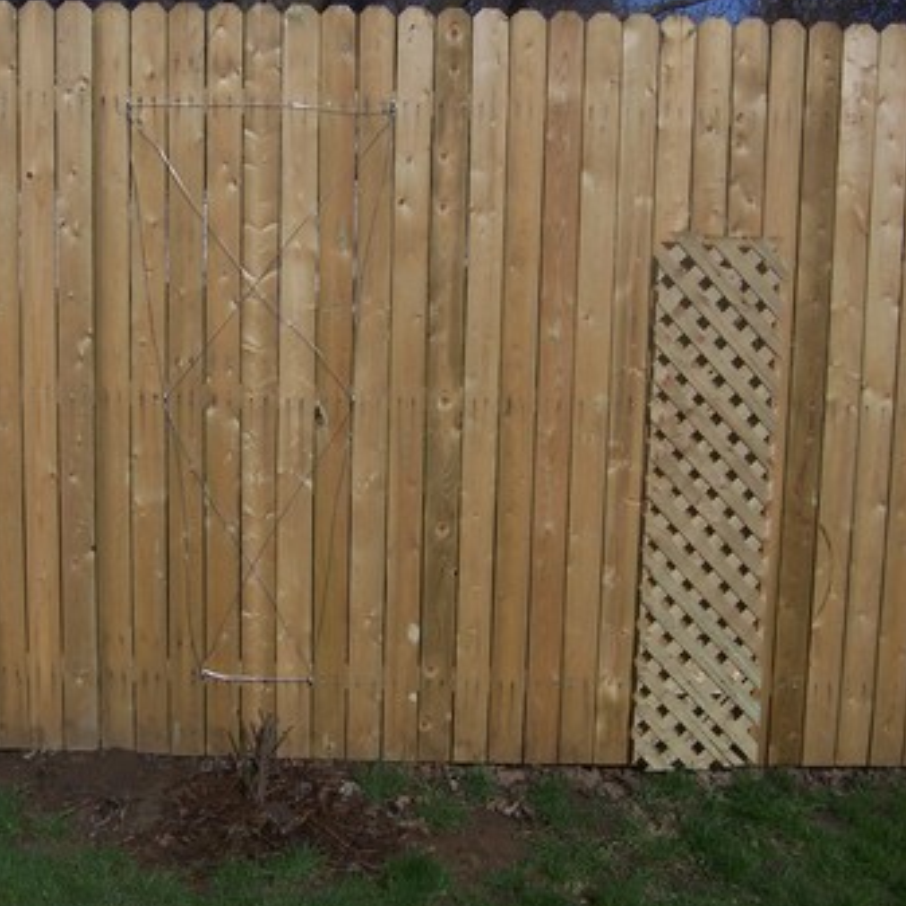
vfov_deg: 33.4
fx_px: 1510
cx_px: 347
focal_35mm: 51
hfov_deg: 33.3
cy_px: 501
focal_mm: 6
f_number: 4.8
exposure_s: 1/1500
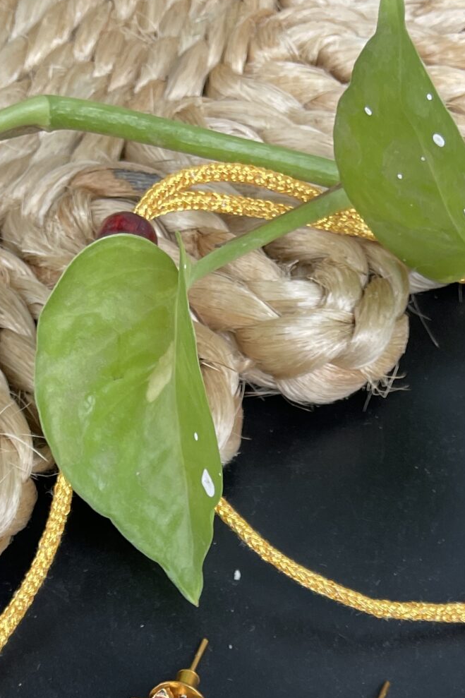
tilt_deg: -66.3
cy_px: 848
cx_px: 231
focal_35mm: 70
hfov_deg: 19.4
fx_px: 1357
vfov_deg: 25.7
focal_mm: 4.2
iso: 100
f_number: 1.6
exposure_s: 1/121
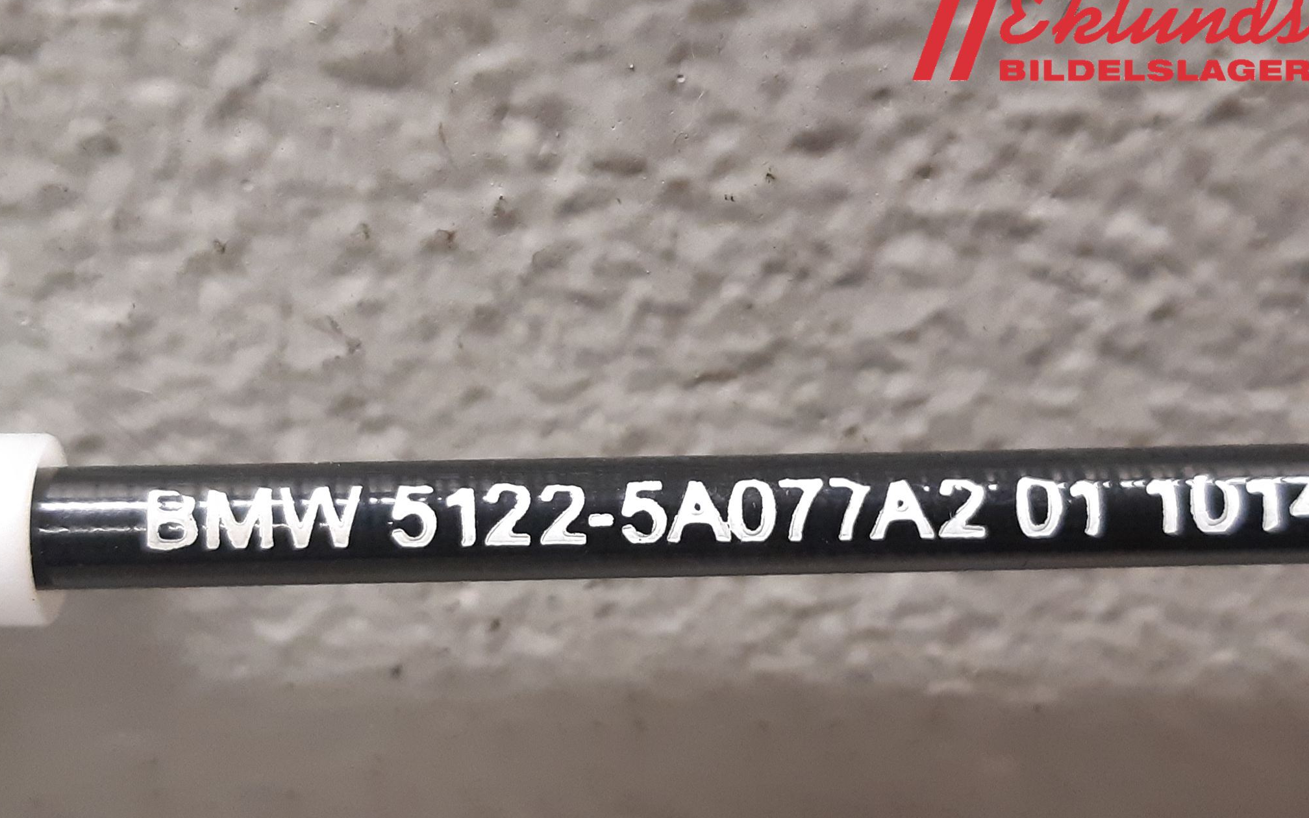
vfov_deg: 44.4
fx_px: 999
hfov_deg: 66.5
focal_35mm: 28
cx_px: 646
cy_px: 469
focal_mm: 3.93
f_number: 1.7
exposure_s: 1/50
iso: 320
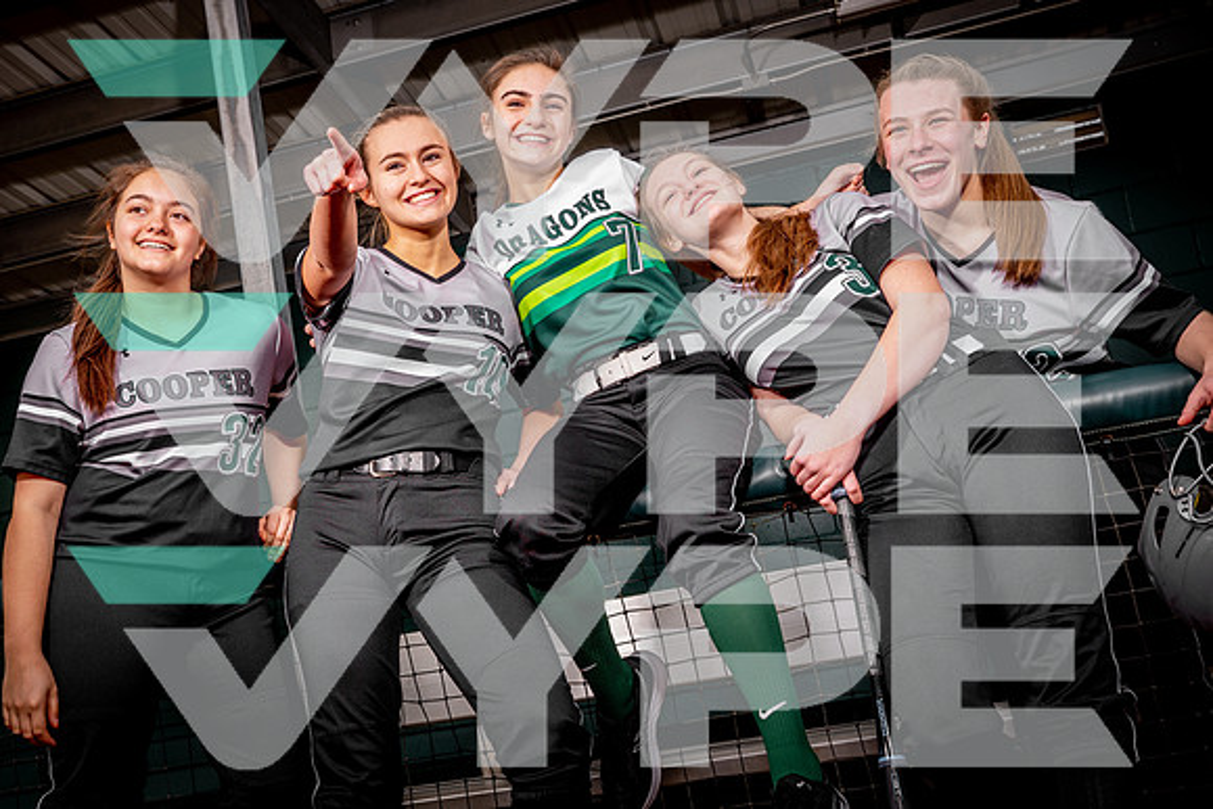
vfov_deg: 32.3
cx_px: 516
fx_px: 1396
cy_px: 414
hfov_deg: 46.8
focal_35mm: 41
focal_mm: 35
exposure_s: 1/125
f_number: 8
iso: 100
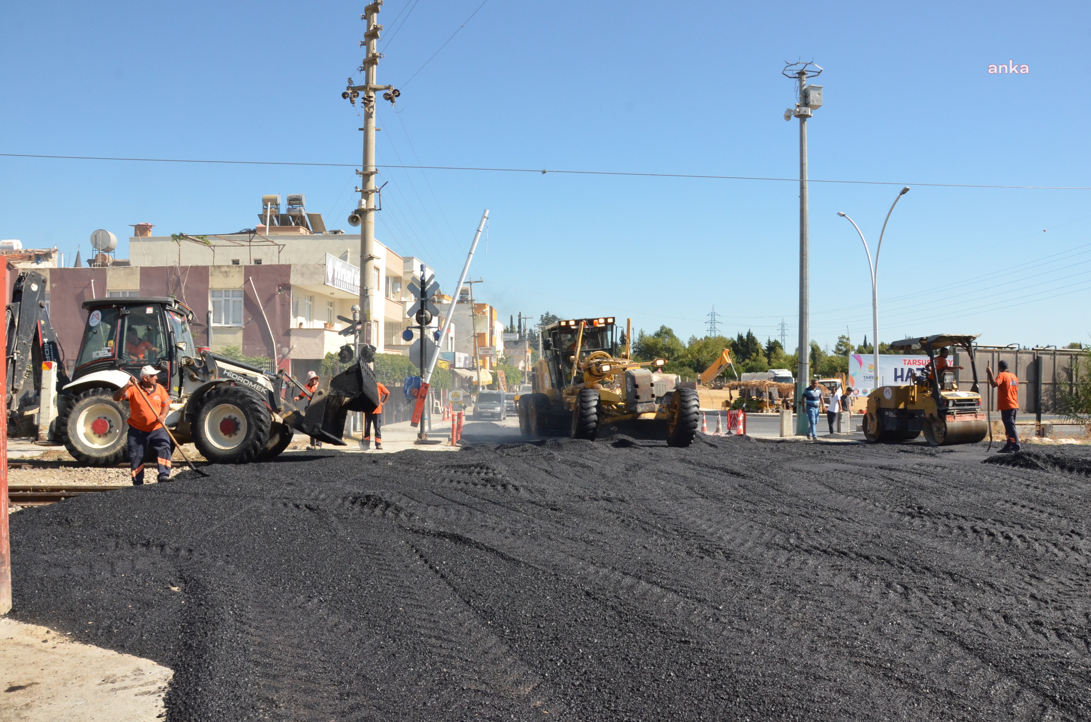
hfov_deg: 33.5
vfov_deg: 22.5
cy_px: 361
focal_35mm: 60
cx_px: 546
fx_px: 1815
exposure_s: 1/1000
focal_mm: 40
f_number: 16
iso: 1600
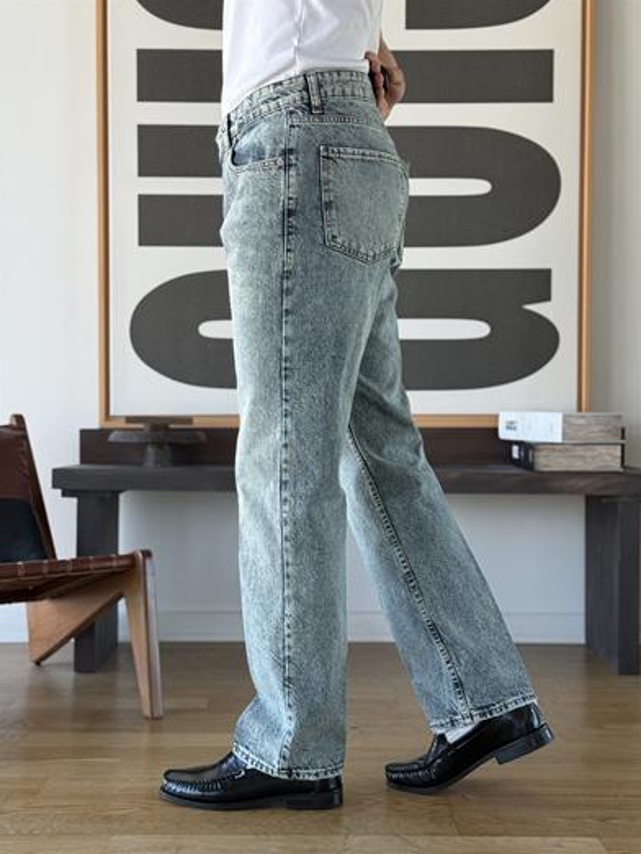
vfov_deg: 38.9
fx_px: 1209
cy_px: 429
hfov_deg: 29.7
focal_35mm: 49
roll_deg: -0.4
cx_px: 317
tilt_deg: -1.1
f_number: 1.78
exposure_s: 1/215
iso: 80
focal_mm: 6.76
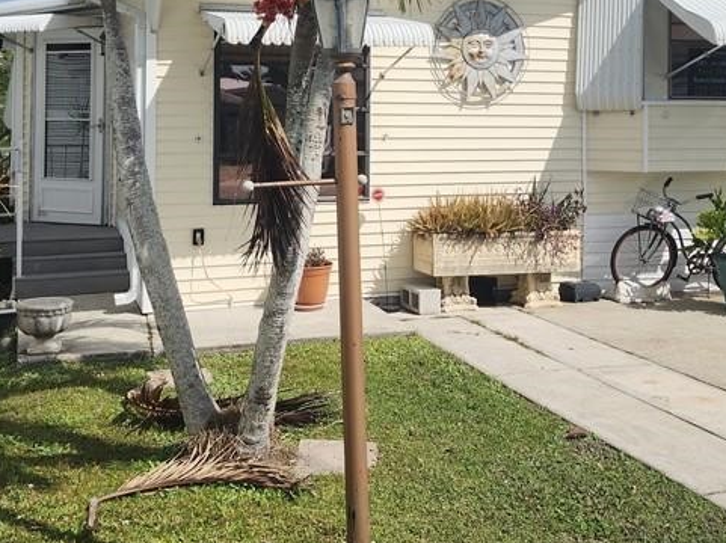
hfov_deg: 38.9
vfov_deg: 29.0
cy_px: 109
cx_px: 382
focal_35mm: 49
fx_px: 1027
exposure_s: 1/1884
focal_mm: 6.4
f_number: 1.8
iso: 12
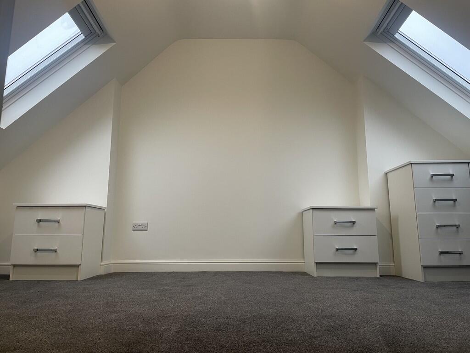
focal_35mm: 26
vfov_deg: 53.1
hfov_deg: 67.3
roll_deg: -0.3
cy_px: 176
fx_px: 353
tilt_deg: +11.1
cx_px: 235
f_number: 1.6
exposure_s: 1/95
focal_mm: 4.2
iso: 125
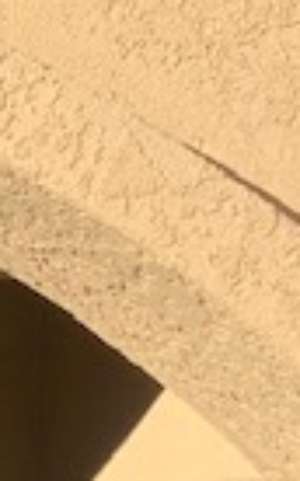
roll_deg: -0.9
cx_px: -635
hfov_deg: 8.4
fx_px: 1678
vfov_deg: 15.6
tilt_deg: -0.5
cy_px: 600
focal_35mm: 128
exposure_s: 1/822
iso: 25
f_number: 1.8
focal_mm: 4.25
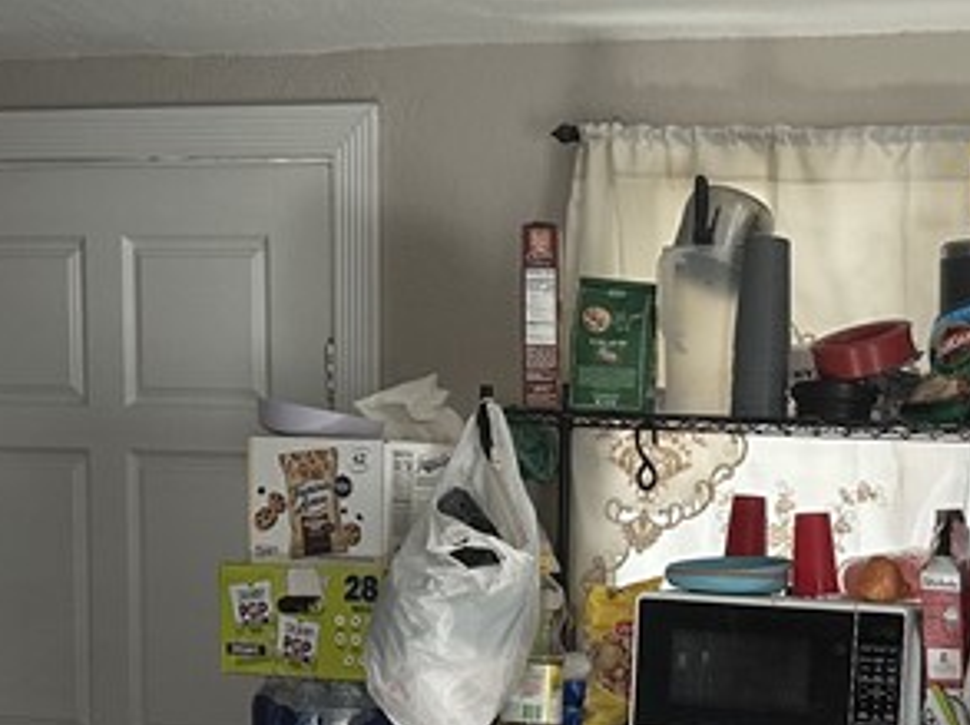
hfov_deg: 22.7
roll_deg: -2.2
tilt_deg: -4.0
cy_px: 682
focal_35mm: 84
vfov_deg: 17.2
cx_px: 877
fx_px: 2351
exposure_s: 1/121
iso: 160
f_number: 1.78
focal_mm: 6.86
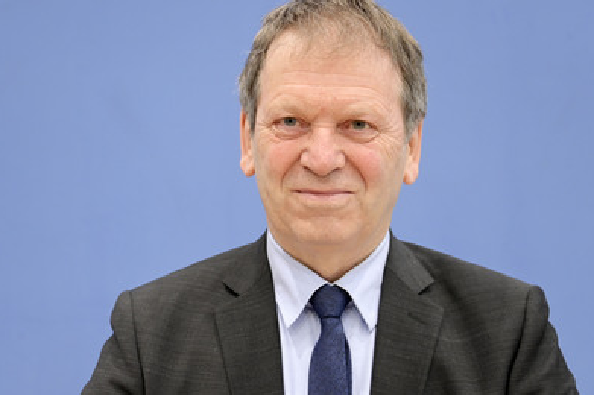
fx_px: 1484
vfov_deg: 15.2
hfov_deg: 22.6
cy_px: 191
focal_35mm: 90
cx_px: 286
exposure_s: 1/400
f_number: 5
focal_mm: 78
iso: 3200
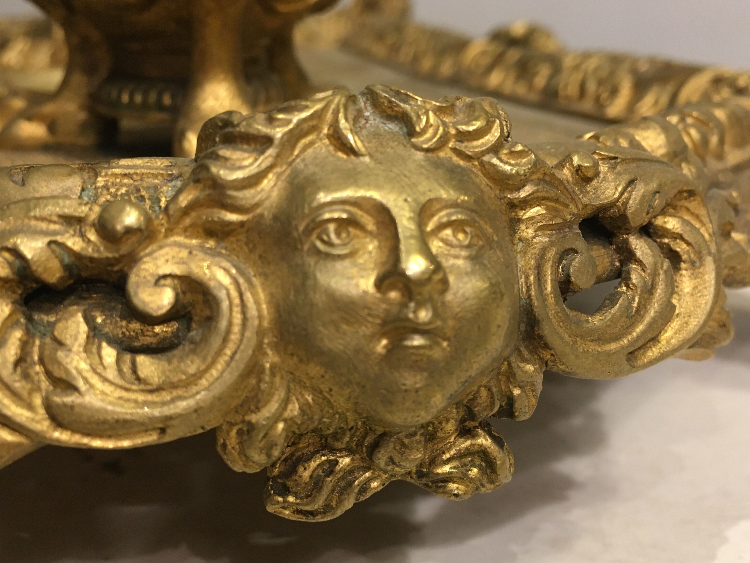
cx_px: 348
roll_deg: -0.2
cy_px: 339
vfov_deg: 37.6
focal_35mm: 38
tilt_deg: -14.6
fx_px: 823
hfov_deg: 48.9
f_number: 2.2
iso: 160
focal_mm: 4.15
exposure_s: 1/33
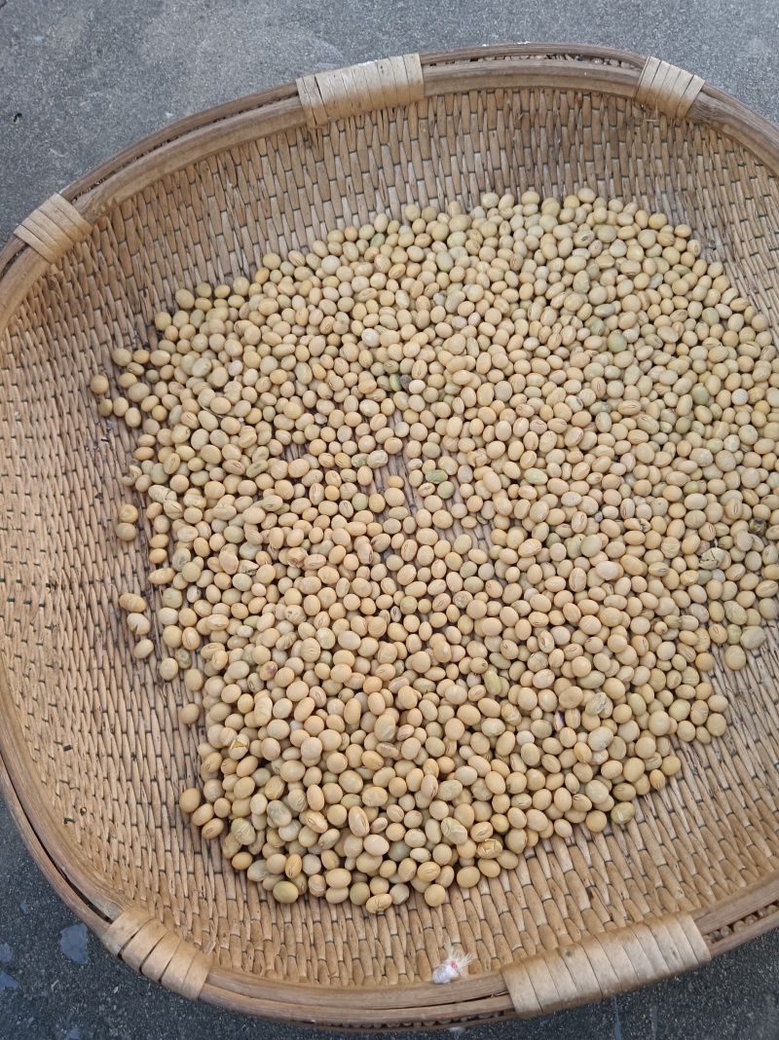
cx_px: 390
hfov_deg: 51.3
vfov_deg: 65.3
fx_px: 811
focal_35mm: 27
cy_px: 520
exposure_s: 1/133
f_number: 1.8
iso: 100
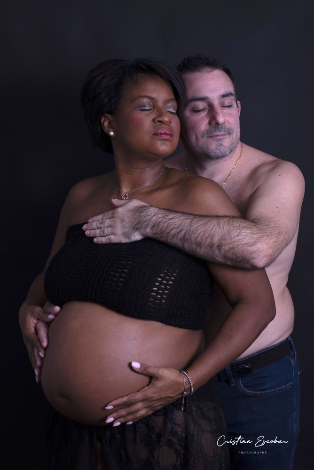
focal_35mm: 50
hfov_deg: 27.0
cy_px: 235
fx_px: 653
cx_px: 157
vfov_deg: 39.6
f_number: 8
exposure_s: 1/160
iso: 100
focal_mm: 50
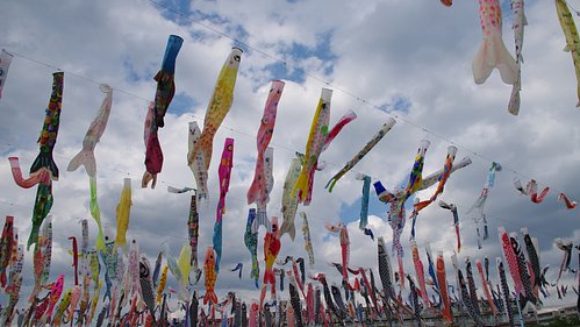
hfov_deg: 66.1
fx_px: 446
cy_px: 155
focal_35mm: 29
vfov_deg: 40.2
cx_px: 287
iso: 80
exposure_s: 1/500
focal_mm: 18
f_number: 6.3
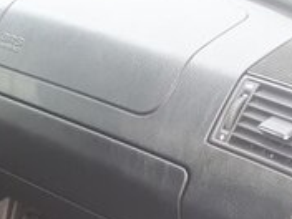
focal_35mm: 101
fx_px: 852
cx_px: -237
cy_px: 213
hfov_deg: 16.3
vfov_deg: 14.4
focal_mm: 3.6
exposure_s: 1/30
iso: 64
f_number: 1.9
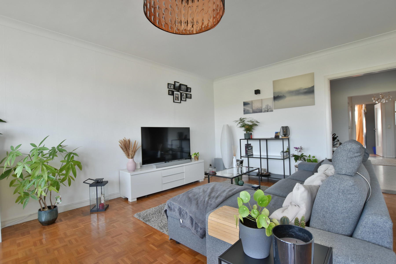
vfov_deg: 72.1
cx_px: 198
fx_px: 181
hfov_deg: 95.0
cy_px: 132
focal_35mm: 16
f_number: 4.5
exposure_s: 1/100
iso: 800
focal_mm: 11
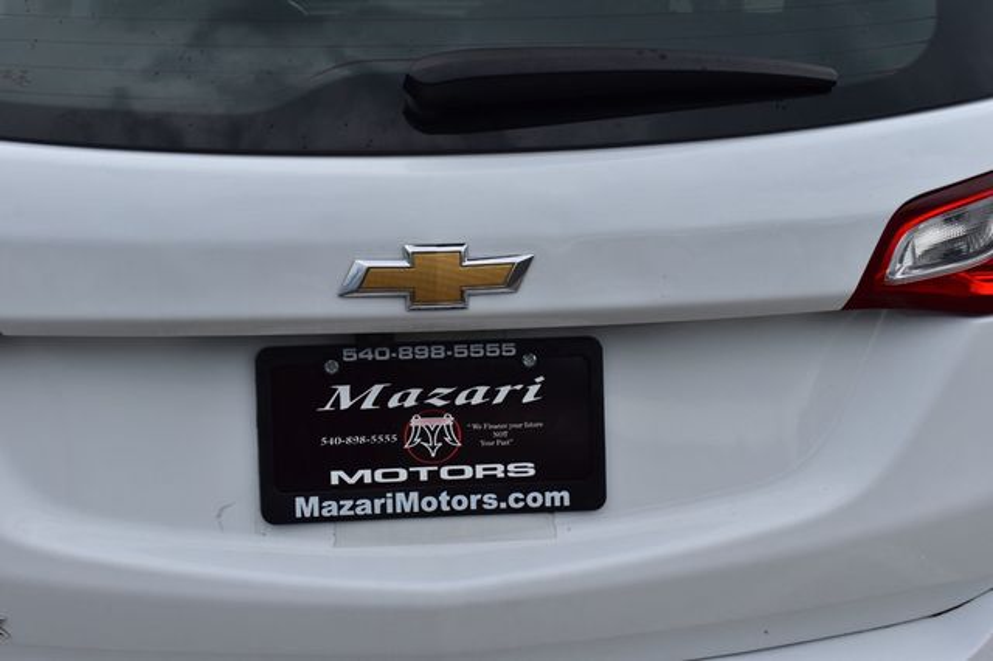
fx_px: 1323
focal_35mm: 48
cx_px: 496
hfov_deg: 41.1
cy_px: 330
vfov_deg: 28.0
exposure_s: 1/400
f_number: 11
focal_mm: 32
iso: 400
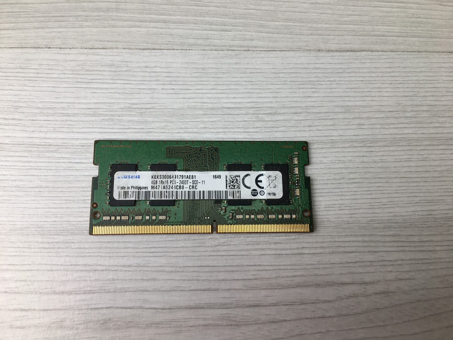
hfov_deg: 61.7
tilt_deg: -78.5
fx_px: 380
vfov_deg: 48.2
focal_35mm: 29
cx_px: 226
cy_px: 170
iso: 25
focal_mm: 4.15
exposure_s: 1/100
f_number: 2.2
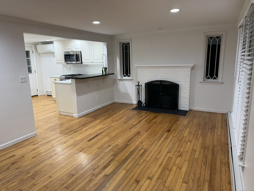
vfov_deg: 56.8
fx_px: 176
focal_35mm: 24
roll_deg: +1.4
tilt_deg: -10.7
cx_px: 127
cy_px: 96
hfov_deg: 71.6
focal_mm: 6.76
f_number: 1.78
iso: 100
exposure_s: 1/60
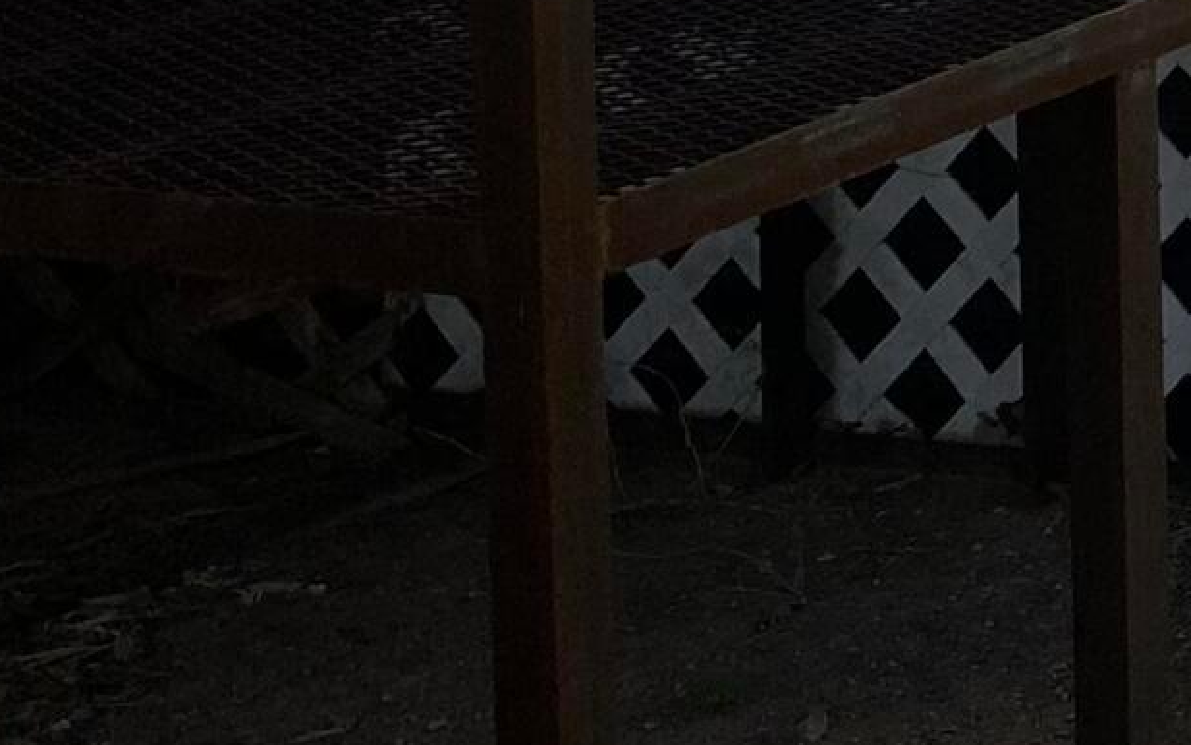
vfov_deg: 9.1
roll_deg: +0.1
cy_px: -853
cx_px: 2839
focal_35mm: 134
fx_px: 4351
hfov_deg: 12.4
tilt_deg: -3.5
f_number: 1.8
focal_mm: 4.25
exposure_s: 1/2410
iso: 32
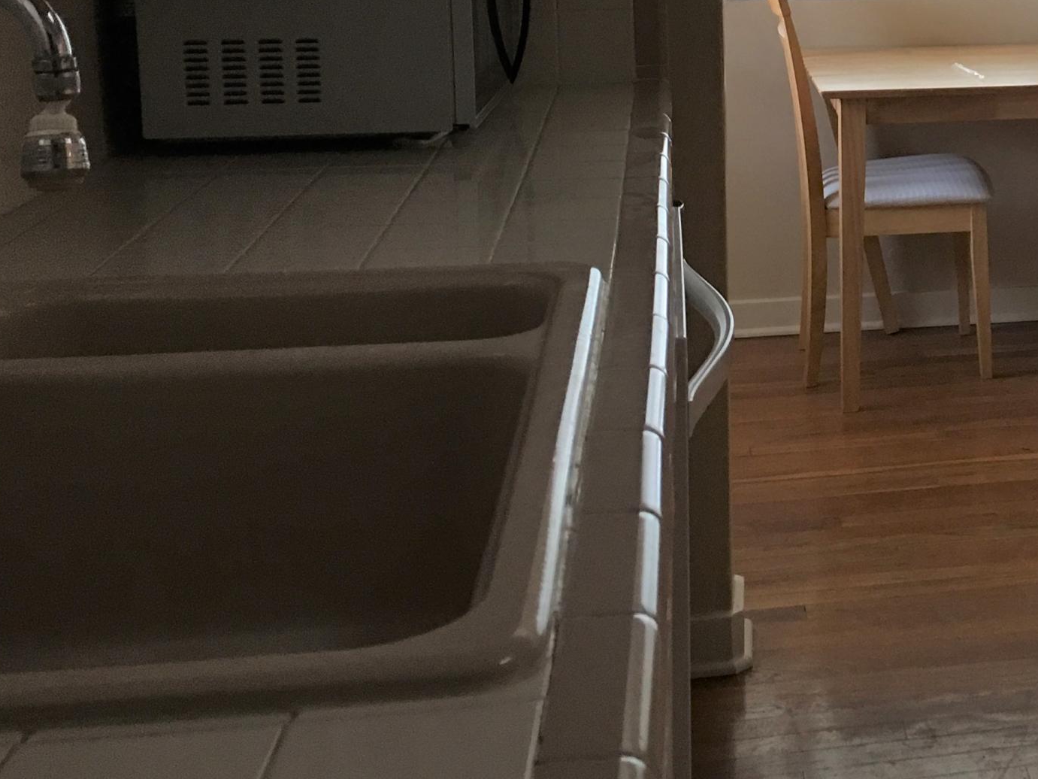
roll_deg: -0.8
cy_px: 97
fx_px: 1889
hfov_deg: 28.5
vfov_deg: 22.8
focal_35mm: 63
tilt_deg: -6.3
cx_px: 1081
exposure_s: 1/15
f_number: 2.2
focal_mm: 4.15
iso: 64
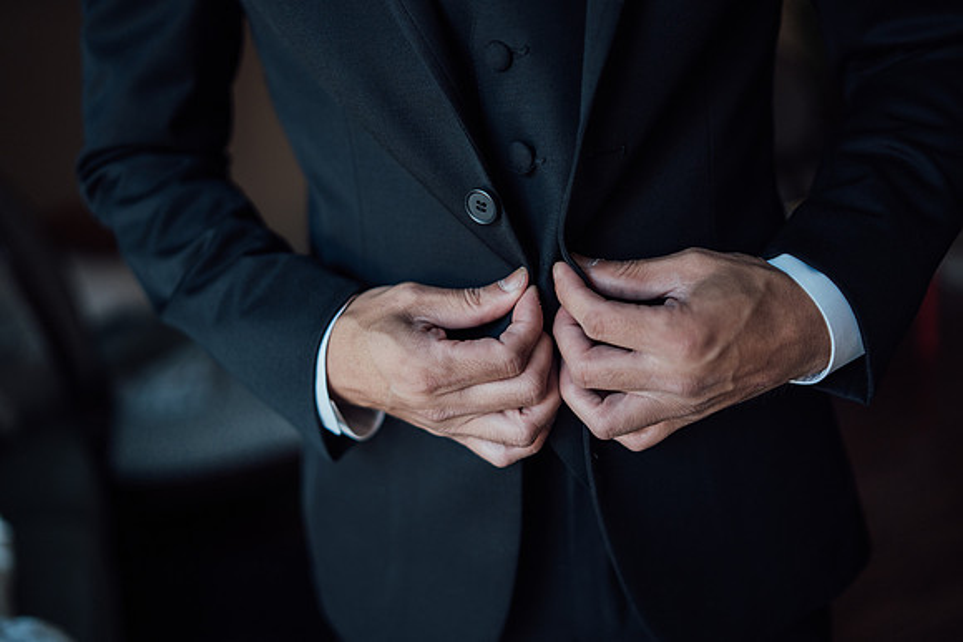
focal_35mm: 35
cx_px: 482
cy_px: 321
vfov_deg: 37.9
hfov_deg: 54.4
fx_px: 936
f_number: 1.4
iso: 320
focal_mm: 35
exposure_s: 1/640
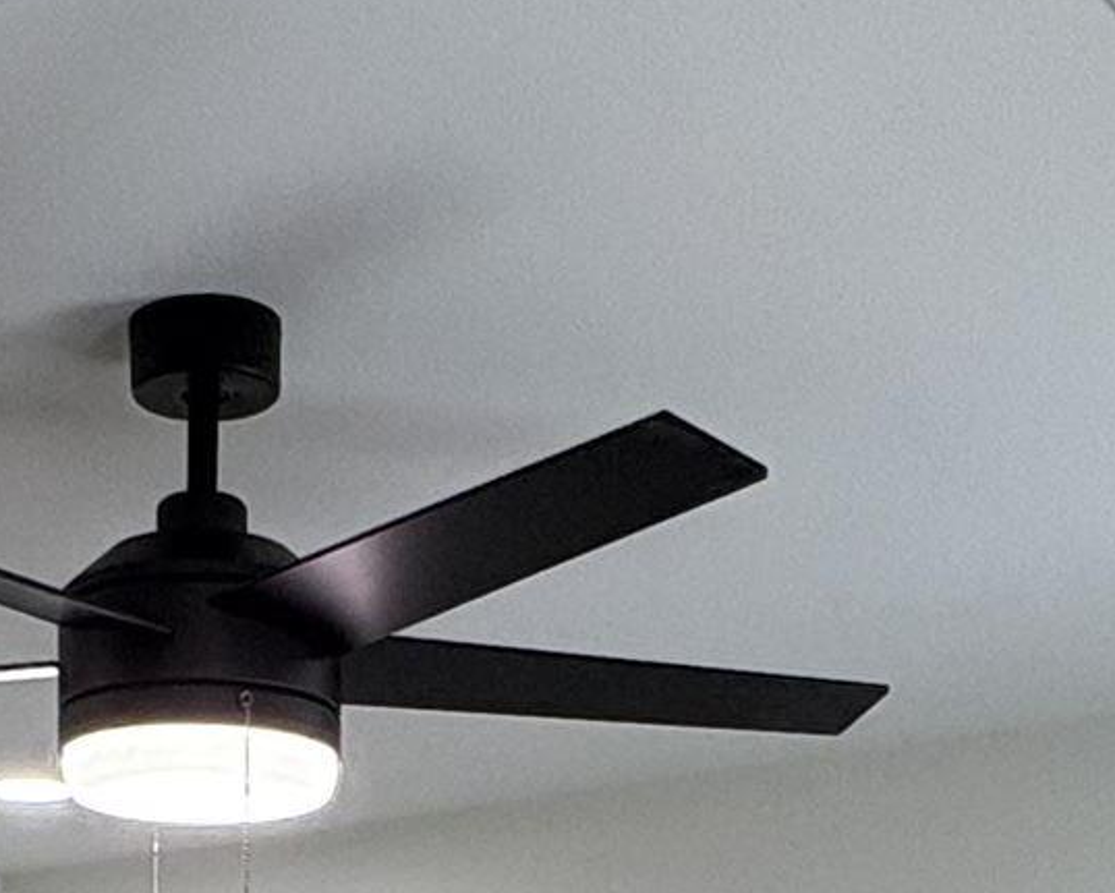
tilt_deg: -8.9
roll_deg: -0.9
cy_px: 1761
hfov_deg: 24.1
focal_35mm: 78
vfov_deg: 15.7
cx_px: 255
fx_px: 2575
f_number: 2.2
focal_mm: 2.22
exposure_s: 1/120
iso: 100
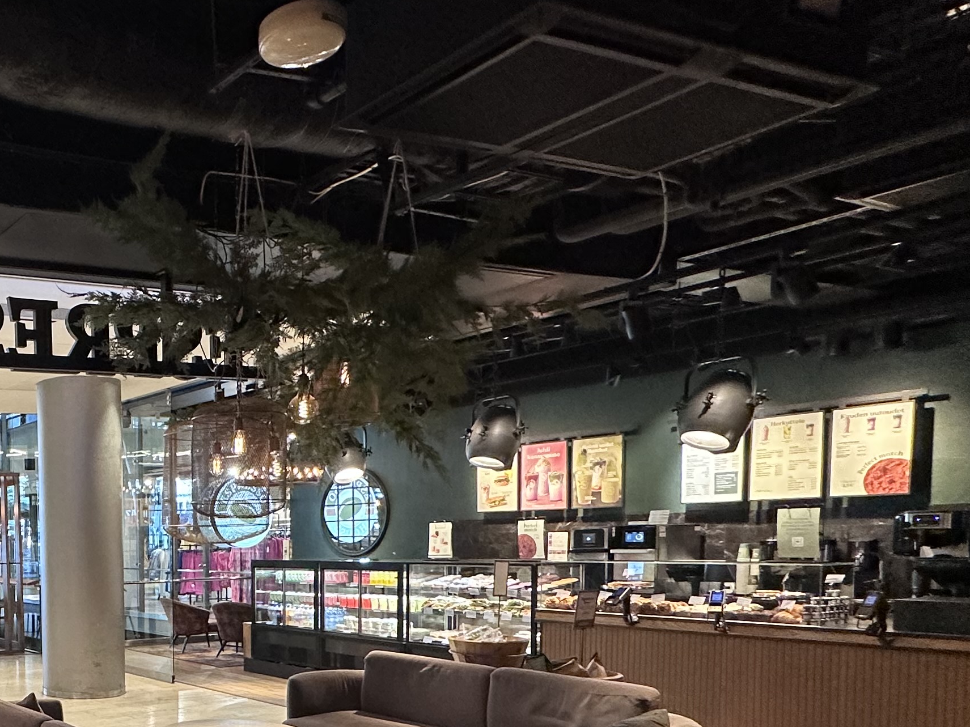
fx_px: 925
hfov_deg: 45.2
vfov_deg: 40.7
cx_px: -34
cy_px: 605
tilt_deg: -4.2
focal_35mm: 33
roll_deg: +1.3
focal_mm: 2.22
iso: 250
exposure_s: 1/100
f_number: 2.2
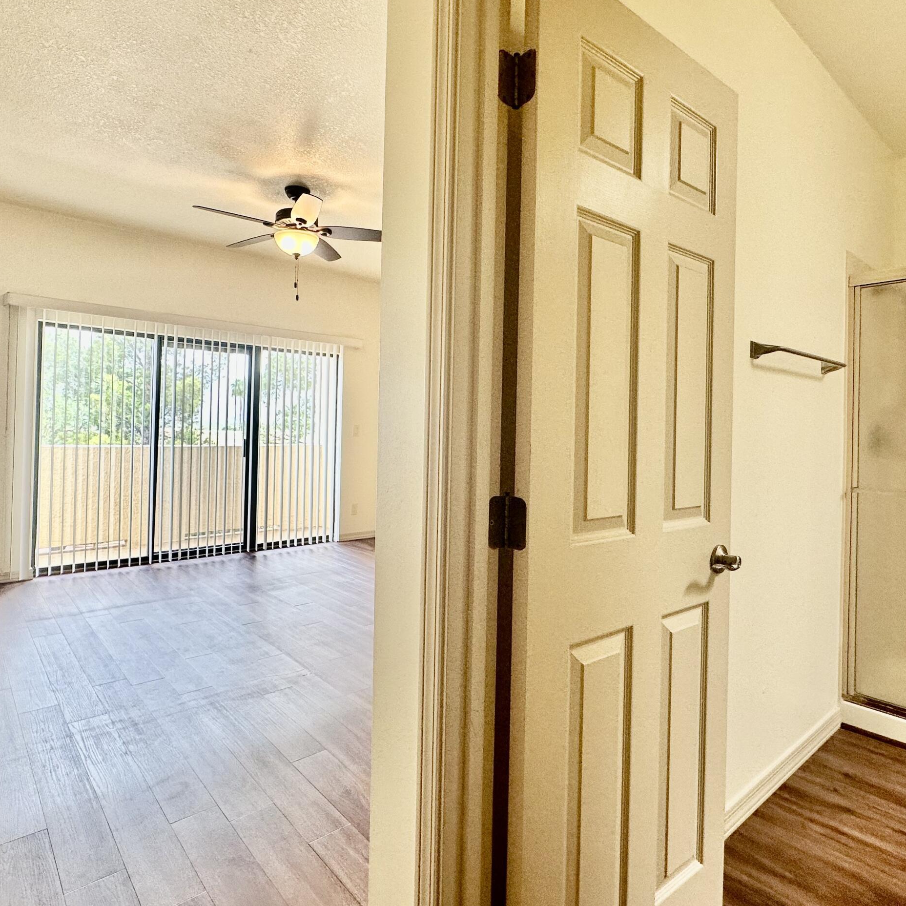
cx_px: 438
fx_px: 592
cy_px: 426
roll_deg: -1.8
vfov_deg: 74.8
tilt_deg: +0.7
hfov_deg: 74.8
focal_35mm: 20
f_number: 2.2
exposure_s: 1/120
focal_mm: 2.22
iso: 100
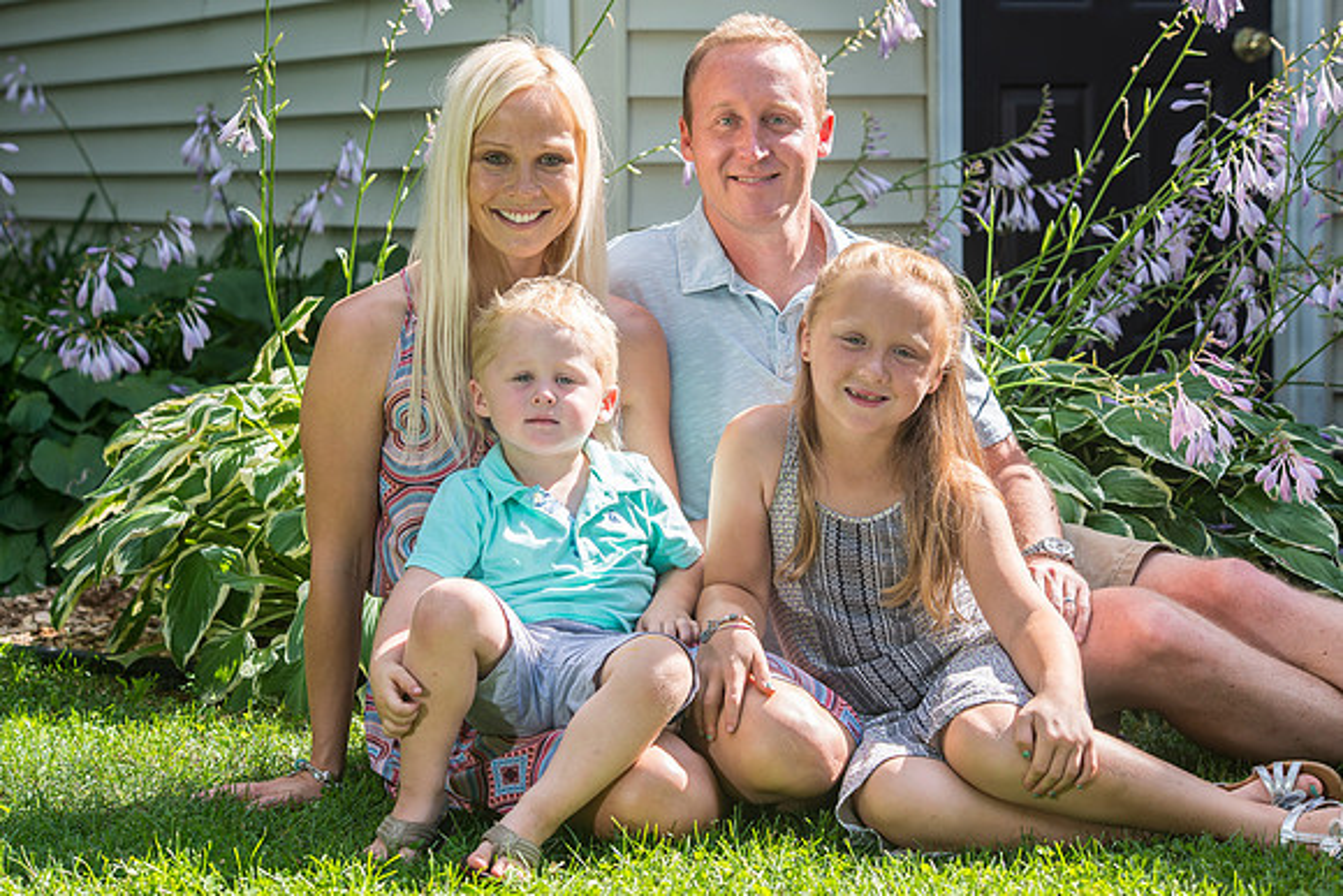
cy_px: 423
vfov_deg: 13.0
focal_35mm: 105
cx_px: 677
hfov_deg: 19.4
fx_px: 3936
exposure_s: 1/160
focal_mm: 100
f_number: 6.3
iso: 100
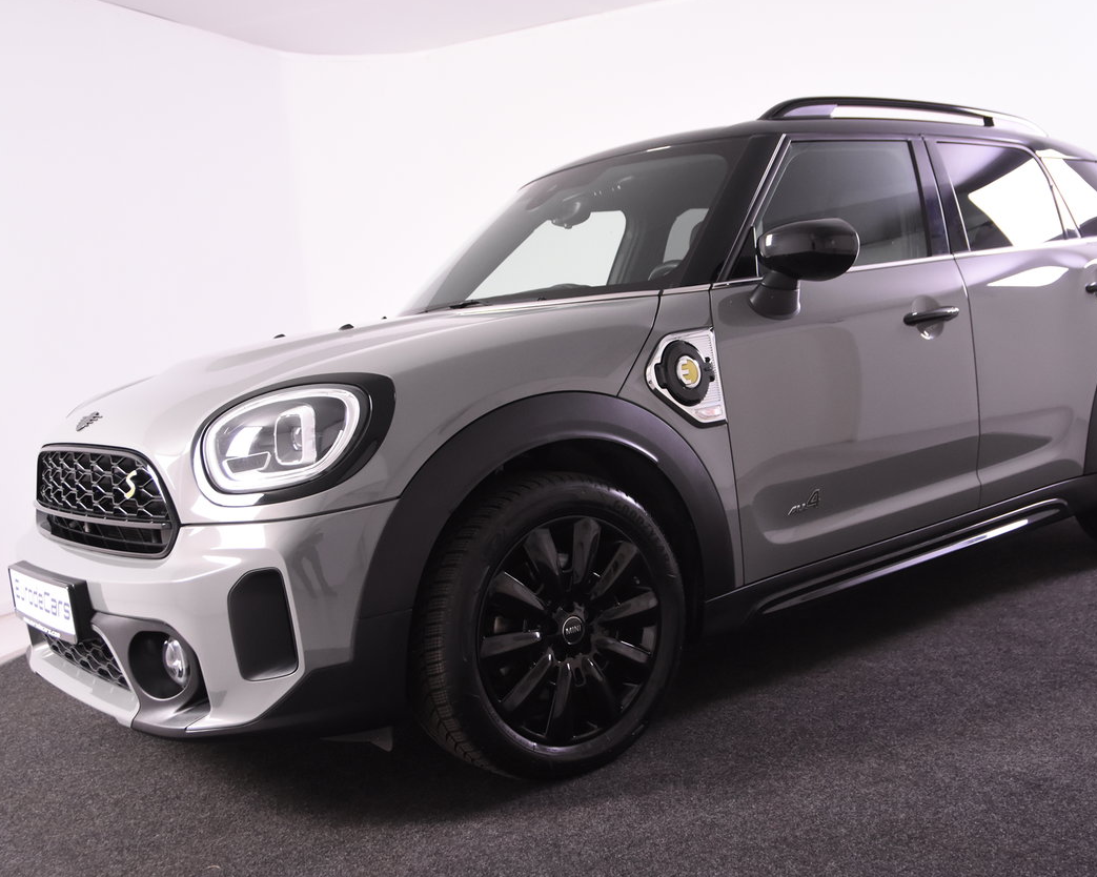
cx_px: 597
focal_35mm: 38
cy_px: 444
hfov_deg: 47.9
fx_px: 1234
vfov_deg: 39.1
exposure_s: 1/60
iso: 1600
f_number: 4
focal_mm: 22
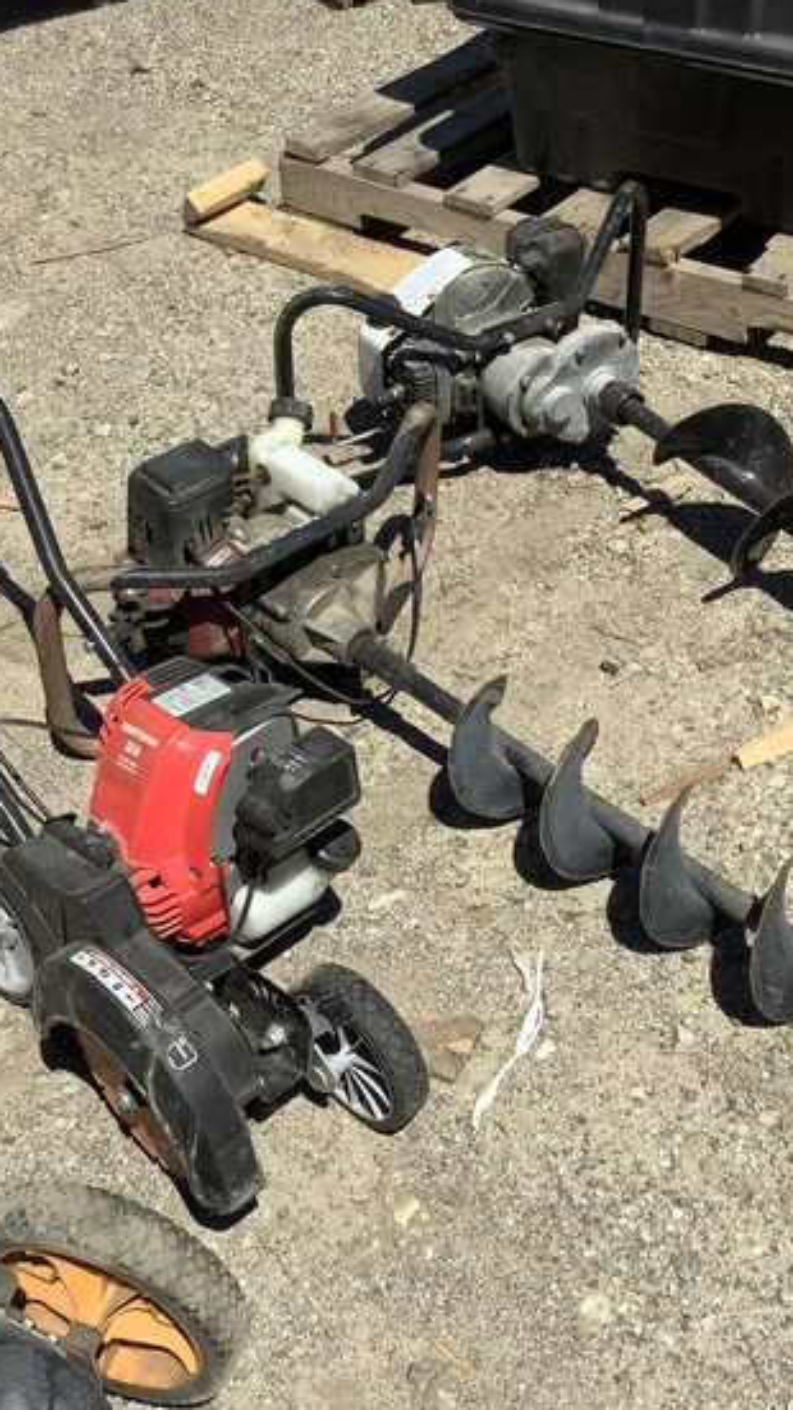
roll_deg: +0.2
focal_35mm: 46
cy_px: 708
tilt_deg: -40.9
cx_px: 453
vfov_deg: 44.6
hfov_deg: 25.9
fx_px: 1719
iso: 25
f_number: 2.4
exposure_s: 1/1812
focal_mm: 3.3
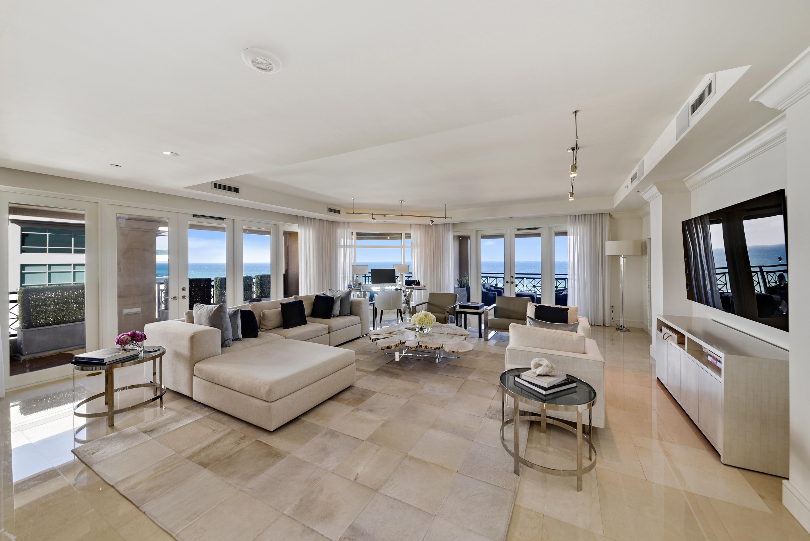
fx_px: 270
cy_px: 270
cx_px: 405
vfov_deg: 90.0
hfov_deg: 112.6
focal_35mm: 12
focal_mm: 12
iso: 200
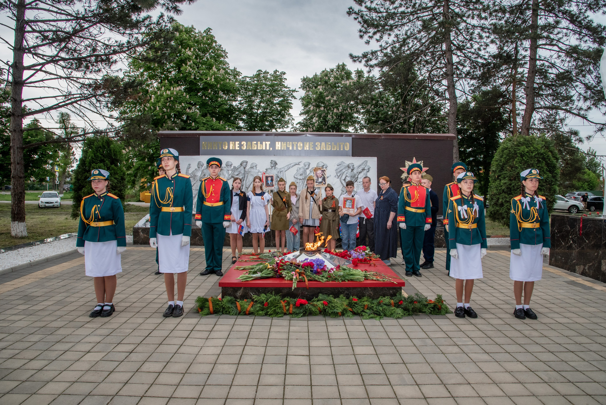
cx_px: 303
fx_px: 414
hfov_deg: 72.5
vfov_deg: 52.1
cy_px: 202
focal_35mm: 25
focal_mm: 24
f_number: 10
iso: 640
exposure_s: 1/160
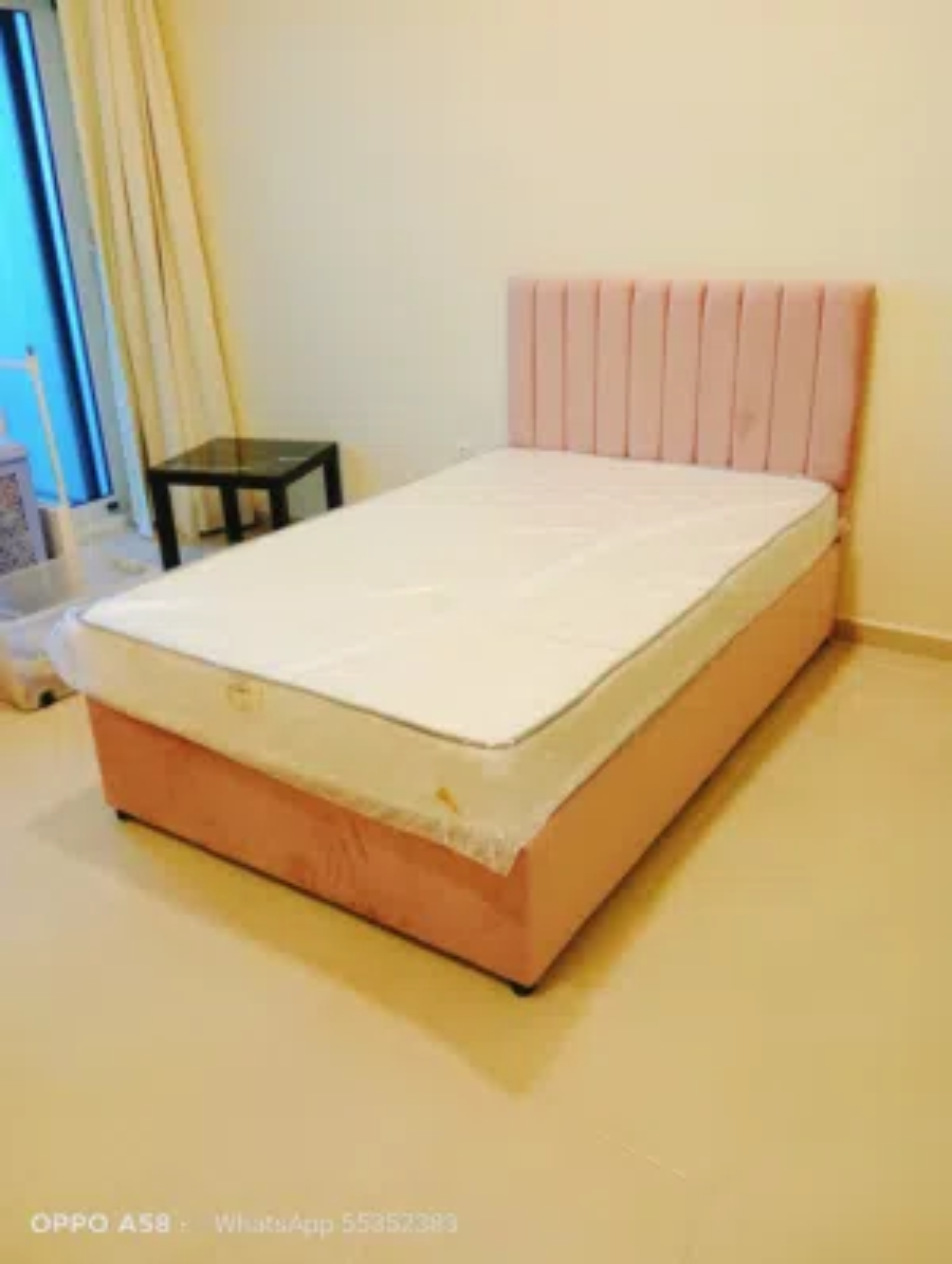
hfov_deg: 49.9
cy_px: 632
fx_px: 1023
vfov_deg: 63.4
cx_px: 476
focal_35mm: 28
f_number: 1.8
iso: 232
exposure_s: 1/33.3
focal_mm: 3.98
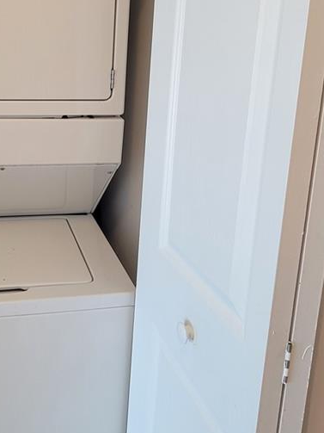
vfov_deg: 55.9
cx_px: 64
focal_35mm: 31
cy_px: 115
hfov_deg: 43.3
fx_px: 387
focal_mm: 2.2
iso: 125
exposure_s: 1/59
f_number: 2.2
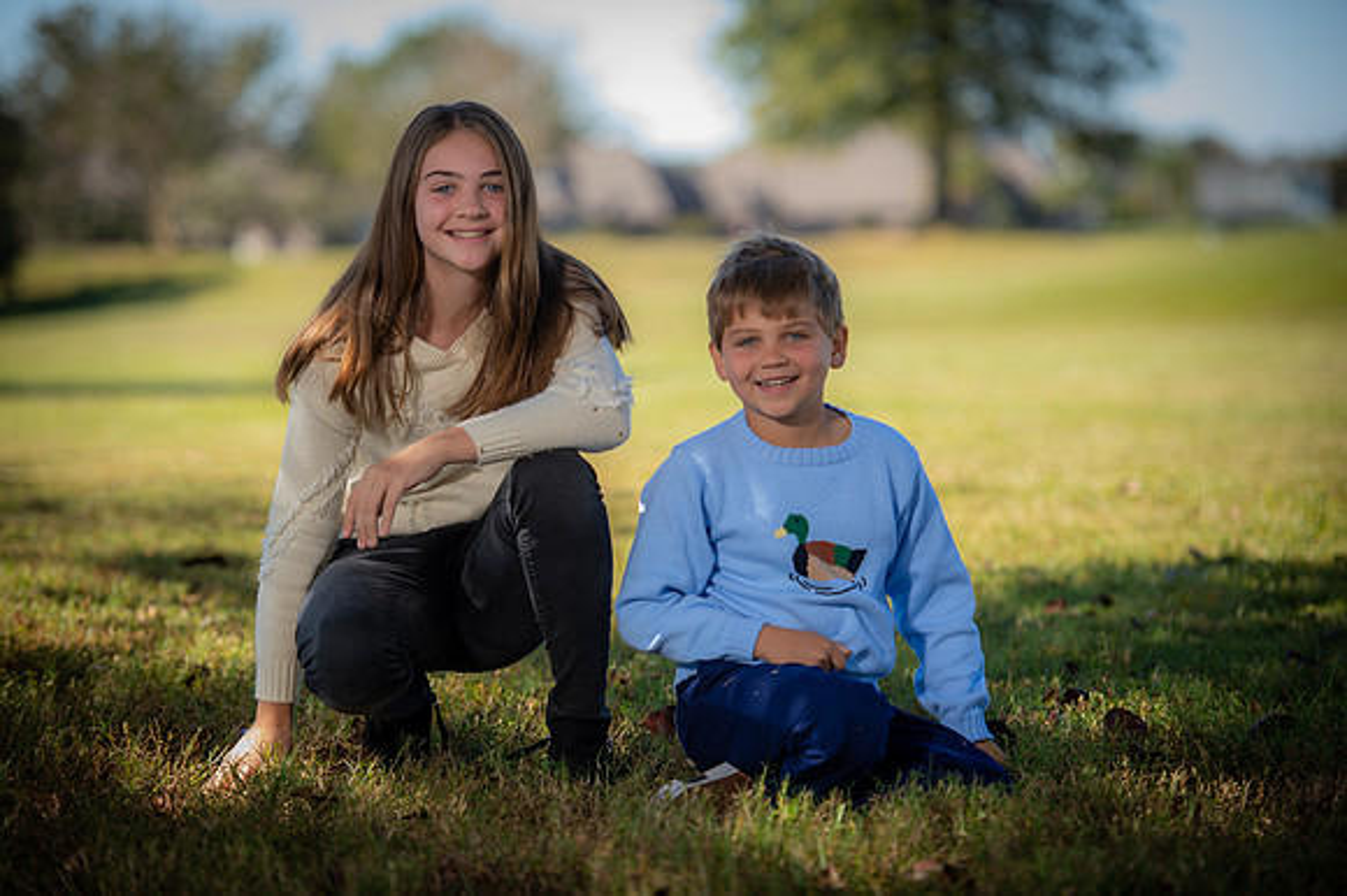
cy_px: 448
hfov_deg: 15.2
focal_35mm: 135
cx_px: 674
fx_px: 5048
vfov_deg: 10.1
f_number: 2.8
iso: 50
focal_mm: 135
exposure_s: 1/250
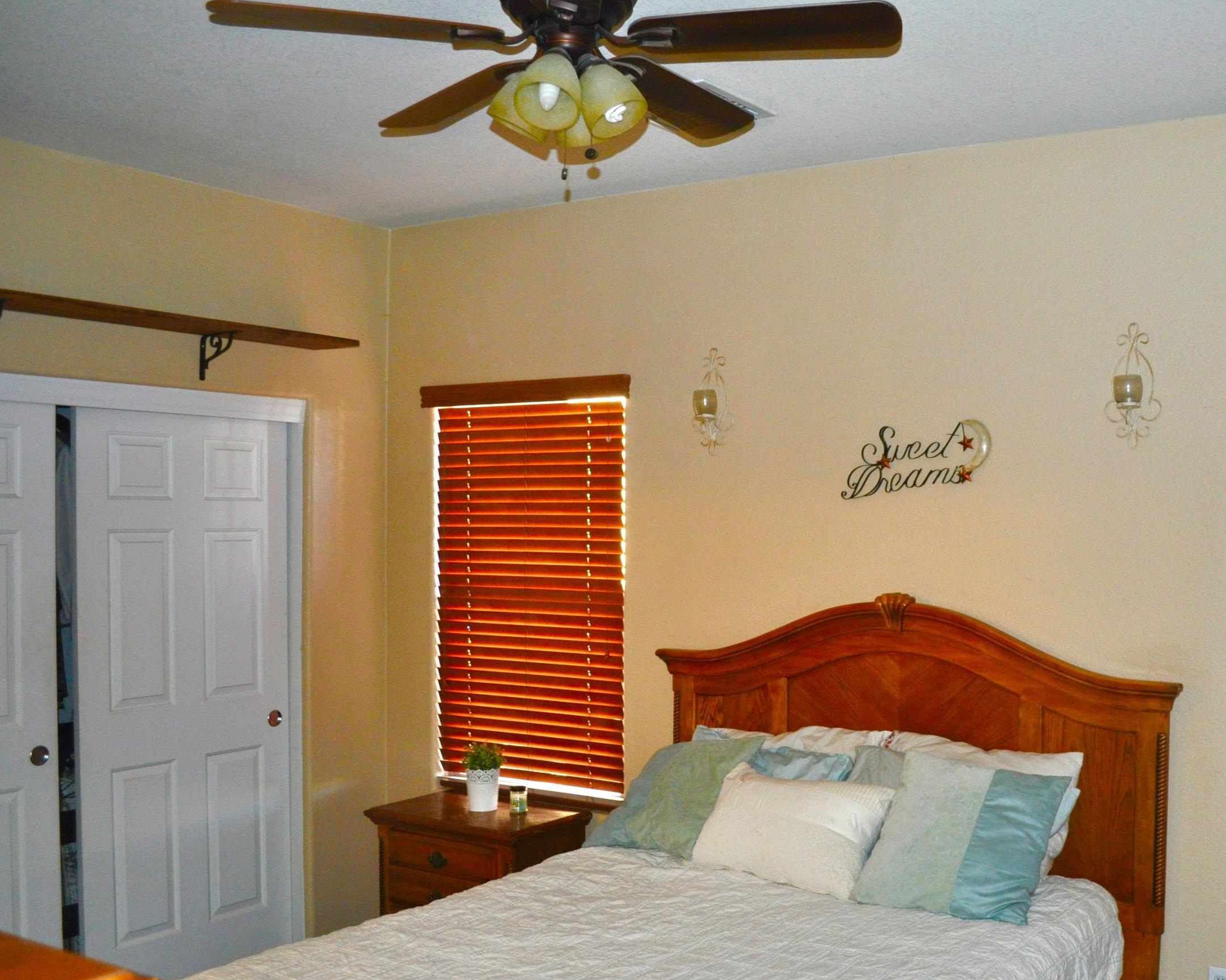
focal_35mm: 35
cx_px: 831
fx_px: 1270
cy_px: 541
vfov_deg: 42.2
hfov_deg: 50.5
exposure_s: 1/60
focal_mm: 18
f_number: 3.5
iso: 800
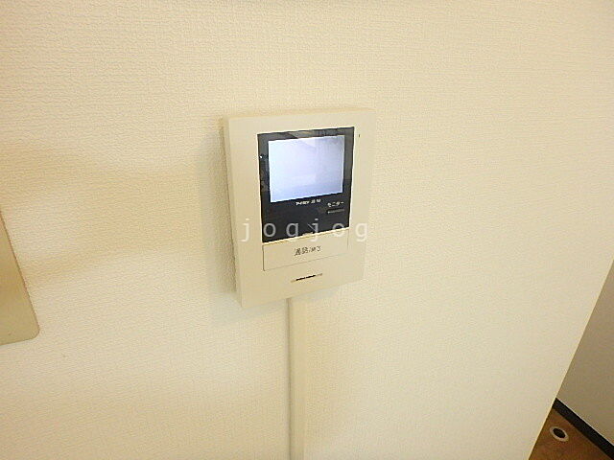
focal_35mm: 21
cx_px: 307
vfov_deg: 63.4
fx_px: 372
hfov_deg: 79.0
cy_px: 230
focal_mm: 3.7
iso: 400
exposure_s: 1/30
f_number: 3.5
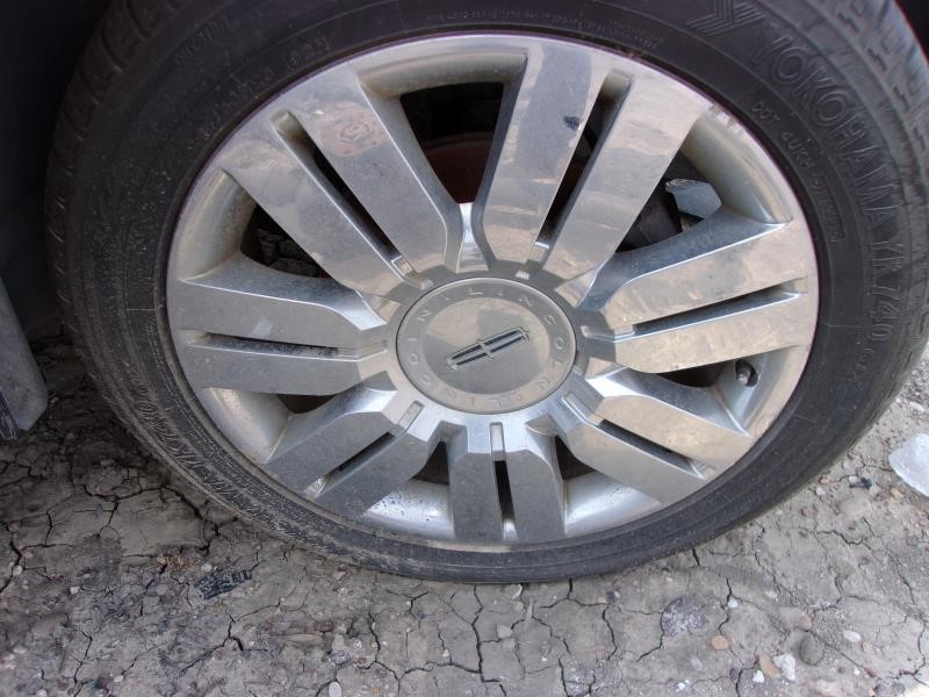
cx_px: 464
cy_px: 348
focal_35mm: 27
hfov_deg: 65.3
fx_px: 725
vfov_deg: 51.4
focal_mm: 4.9
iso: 80
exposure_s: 1/400
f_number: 3
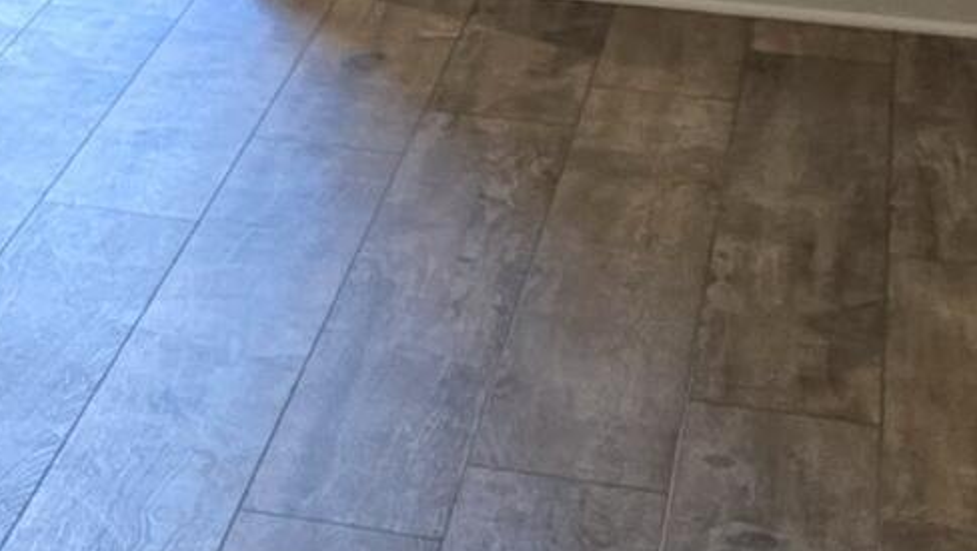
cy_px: -379
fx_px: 3991
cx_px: -759
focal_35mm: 154
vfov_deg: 7.7
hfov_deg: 12.7
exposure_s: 1/120
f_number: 1.7
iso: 200
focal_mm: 6.3
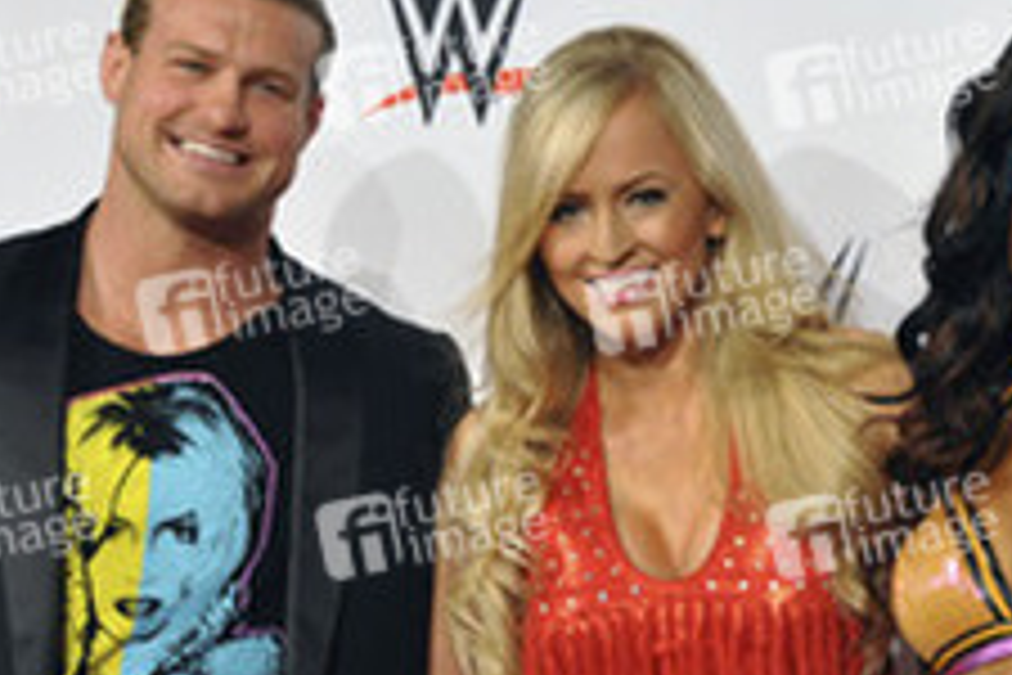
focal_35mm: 132
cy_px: 414
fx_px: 3710
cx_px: 762
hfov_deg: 15.5
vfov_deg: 10.4
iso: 1000
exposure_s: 1/160
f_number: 6.3
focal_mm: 44
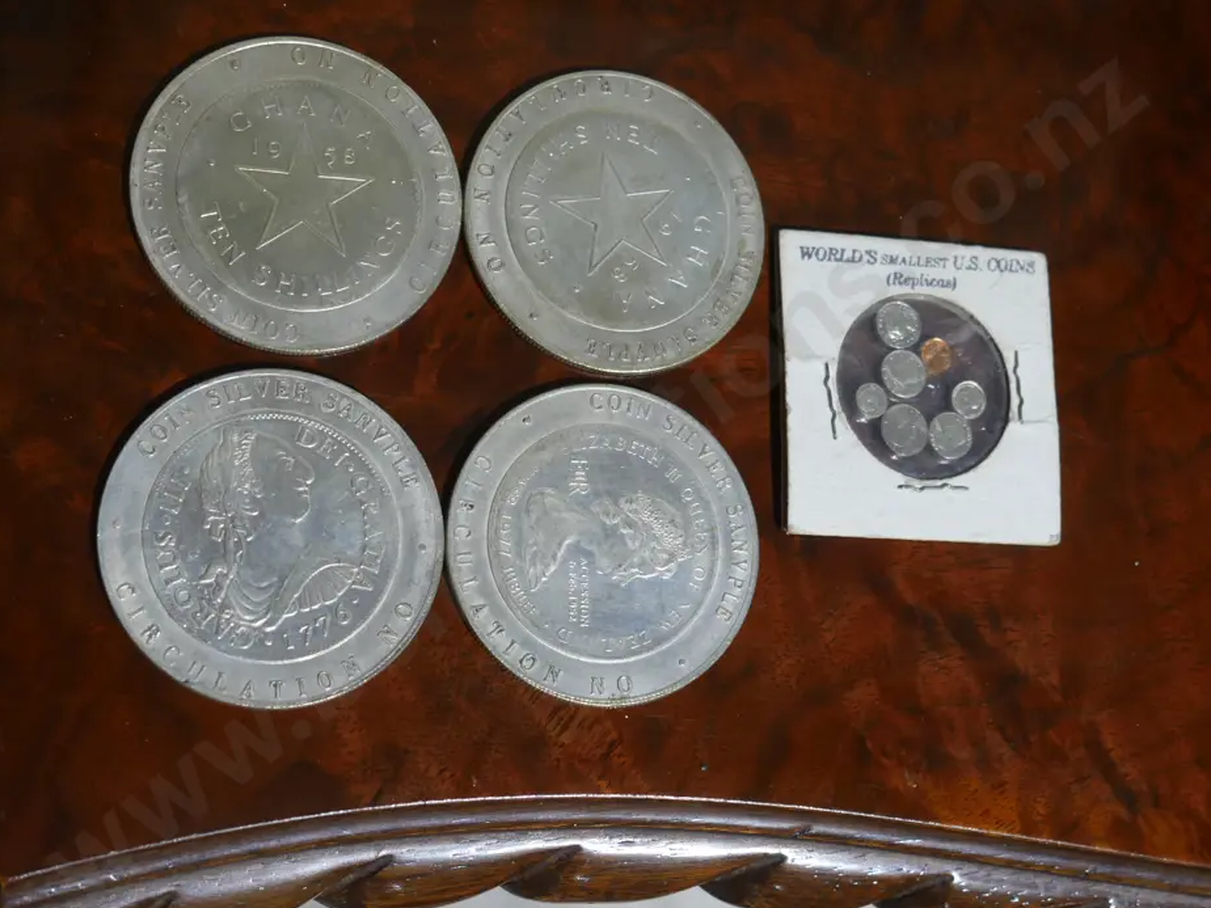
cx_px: 595
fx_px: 1784
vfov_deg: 28.6
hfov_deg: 37.5
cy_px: 482
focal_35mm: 51
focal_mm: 23
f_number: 5.1
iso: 640
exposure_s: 1/60
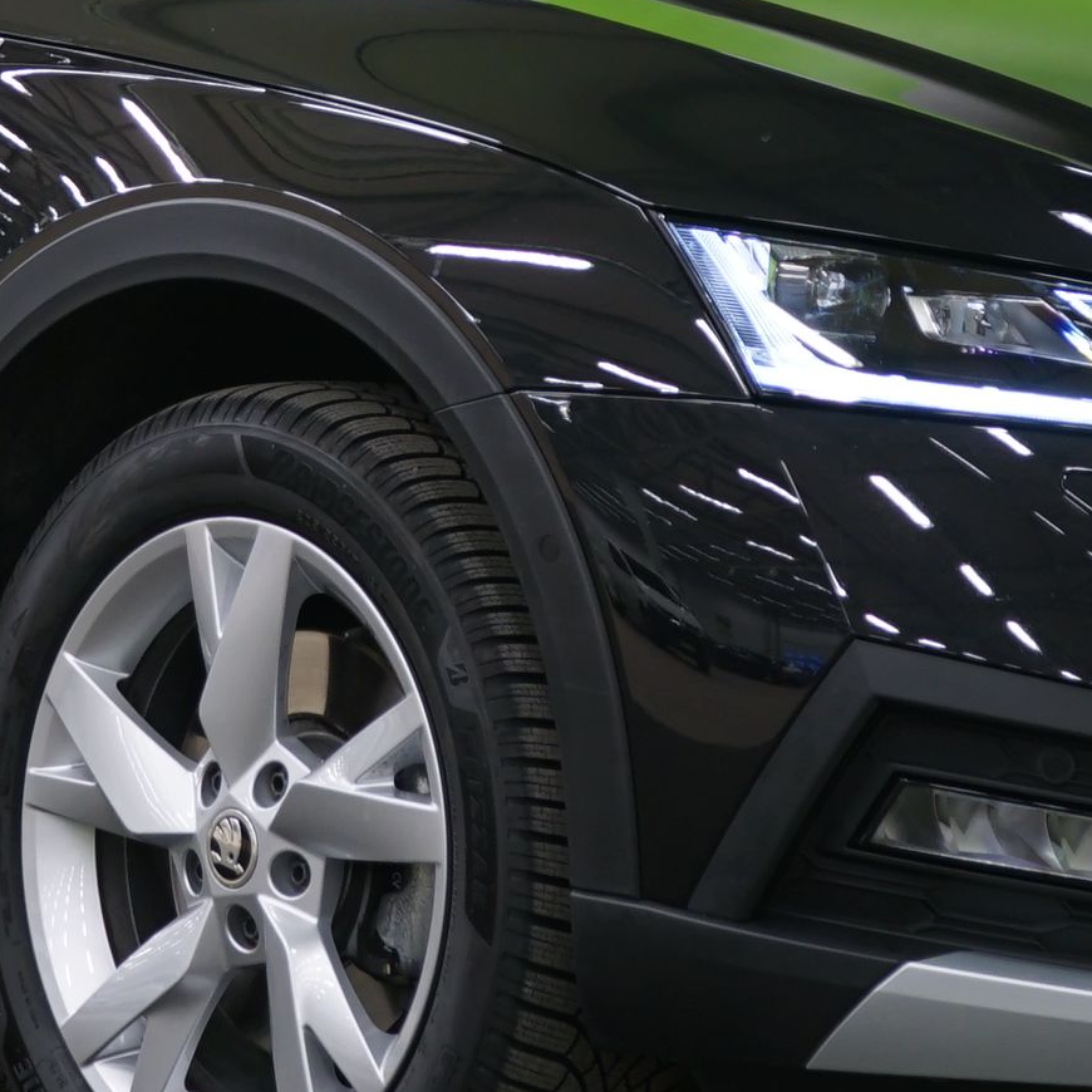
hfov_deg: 8.7
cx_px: 336
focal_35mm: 200
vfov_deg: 8.7
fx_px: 7138
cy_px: 53
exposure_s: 1/8
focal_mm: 52
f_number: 4.5
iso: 400
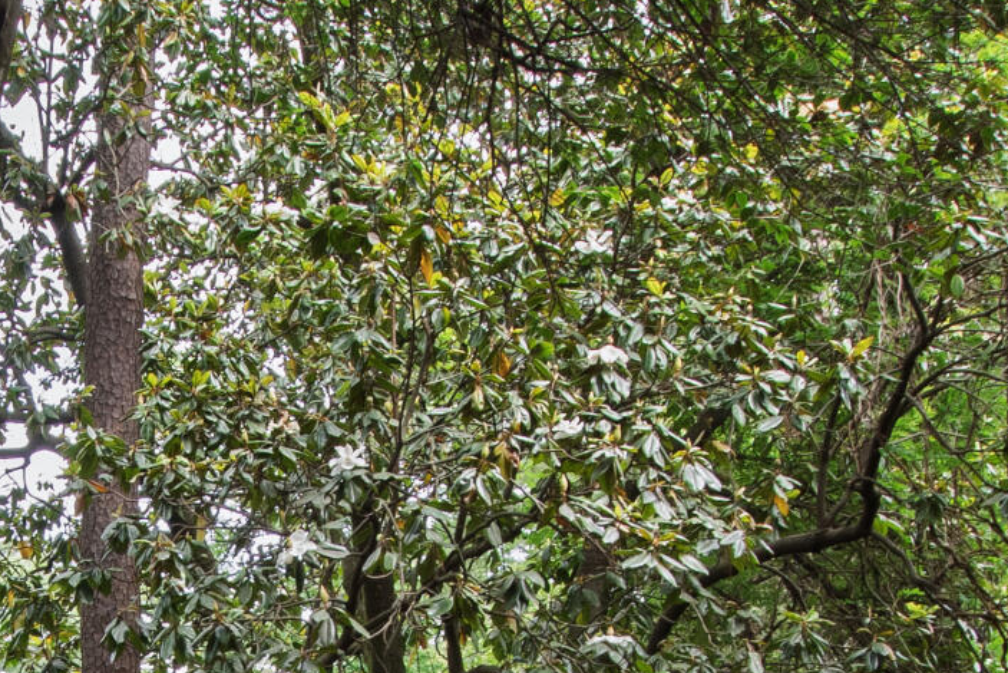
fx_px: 1792
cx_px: 462
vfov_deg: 18.4
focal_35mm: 64
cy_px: 1058
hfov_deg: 31.4
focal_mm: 10
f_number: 8
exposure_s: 1/40
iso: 400
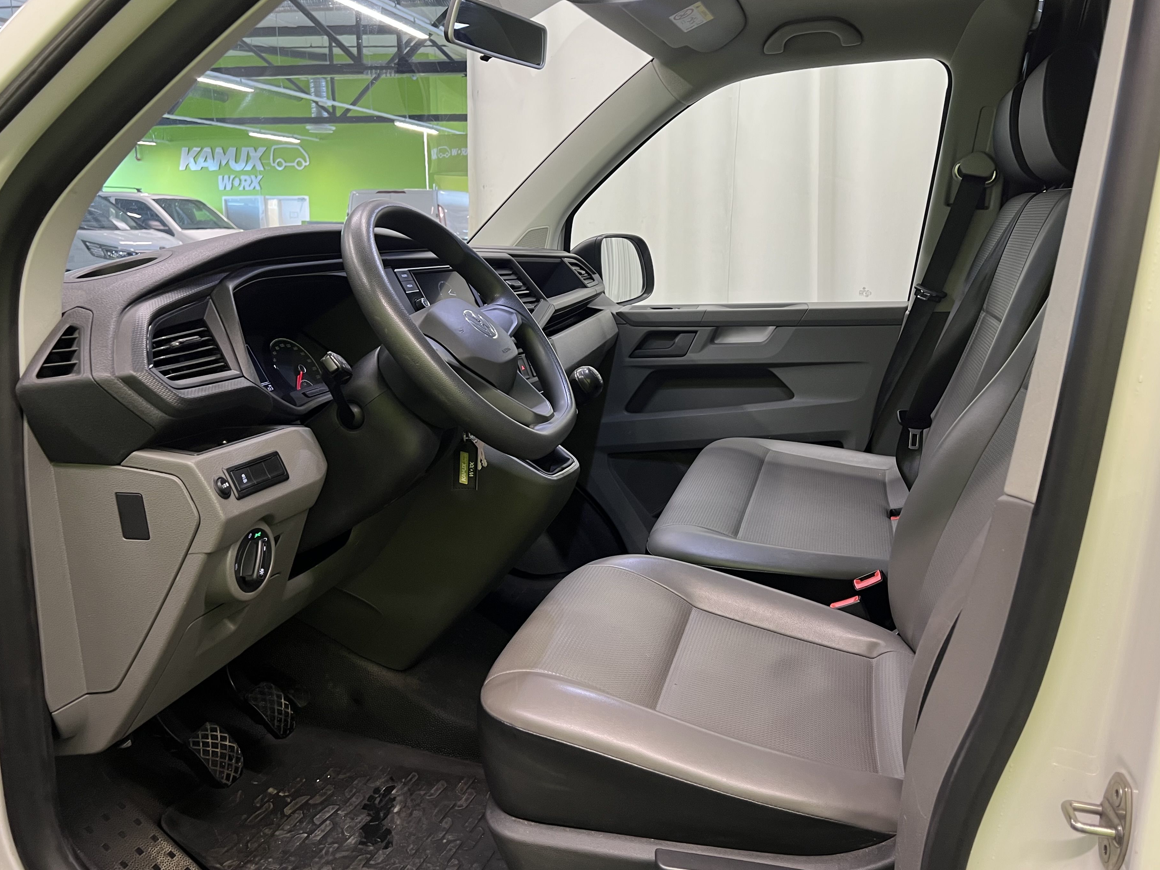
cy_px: 421
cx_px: 620
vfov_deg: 48.2
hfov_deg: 61.6
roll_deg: +0.0
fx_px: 972
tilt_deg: -11.9
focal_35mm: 29
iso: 100
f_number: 1.5
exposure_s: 1/50
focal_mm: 5.7
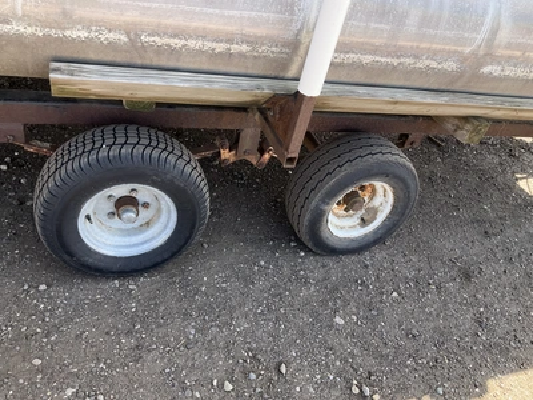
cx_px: 266
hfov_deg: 61.7
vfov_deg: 48.2
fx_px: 447
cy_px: 200
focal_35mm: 29
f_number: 1.8
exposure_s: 1/212
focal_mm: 3
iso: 25
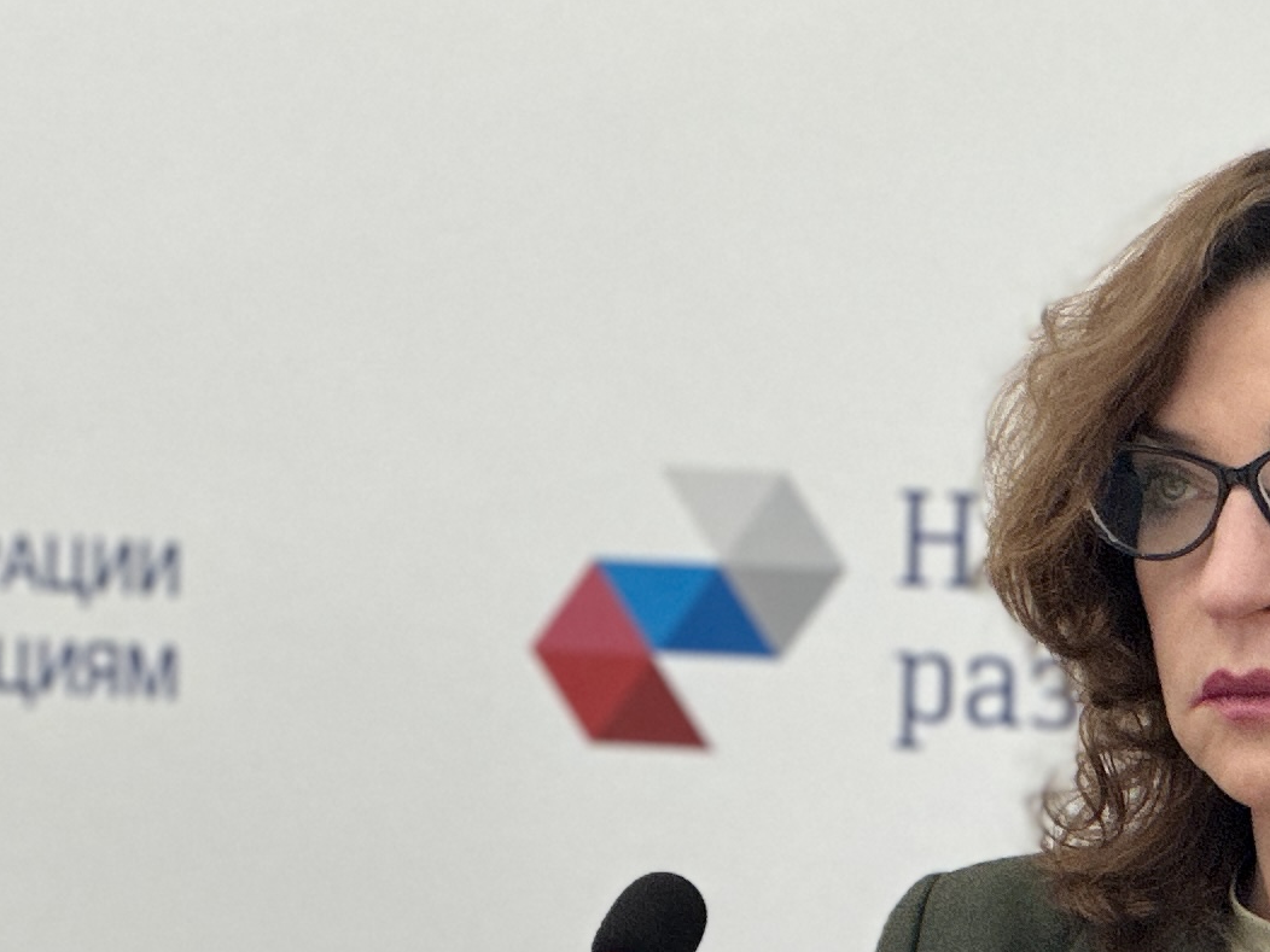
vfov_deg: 5.0
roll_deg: -1.4
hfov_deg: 6.7
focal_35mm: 295
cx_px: 1205
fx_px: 10823
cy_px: 373
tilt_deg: -0.1
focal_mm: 9
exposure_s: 1/40
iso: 125
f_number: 2.8
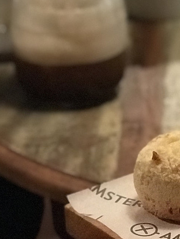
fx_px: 1219
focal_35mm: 176
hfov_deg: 8.2
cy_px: 124
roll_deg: -1.0
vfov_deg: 11.2
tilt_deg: -25.2
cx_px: 284
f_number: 2.8
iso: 1250
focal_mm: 6.6
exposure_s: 1/59
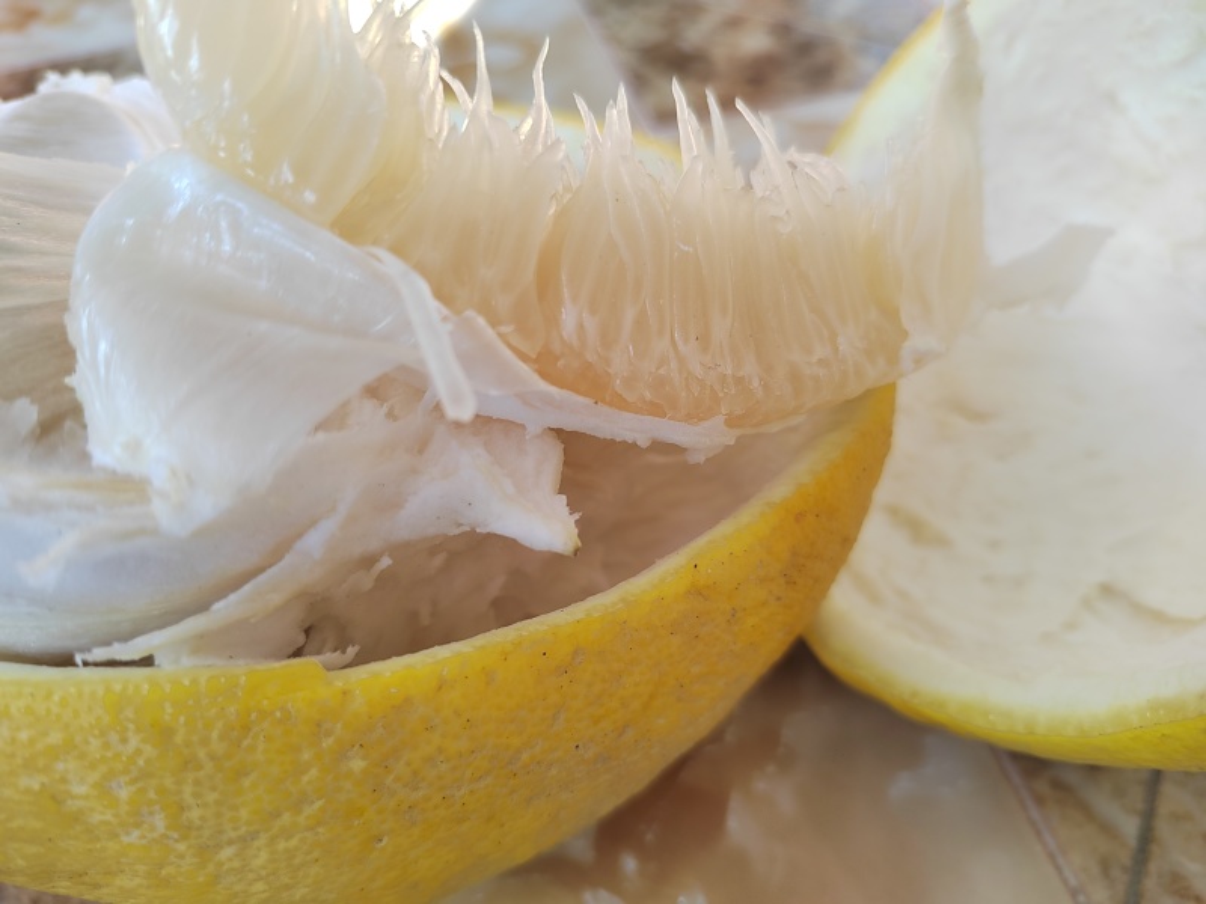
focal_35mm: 23
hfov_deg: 73.9
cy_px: 452
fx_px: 801
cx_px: 603
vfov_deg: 58.9
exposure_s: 1/100
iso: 184
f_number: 1.9
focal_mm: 5.52
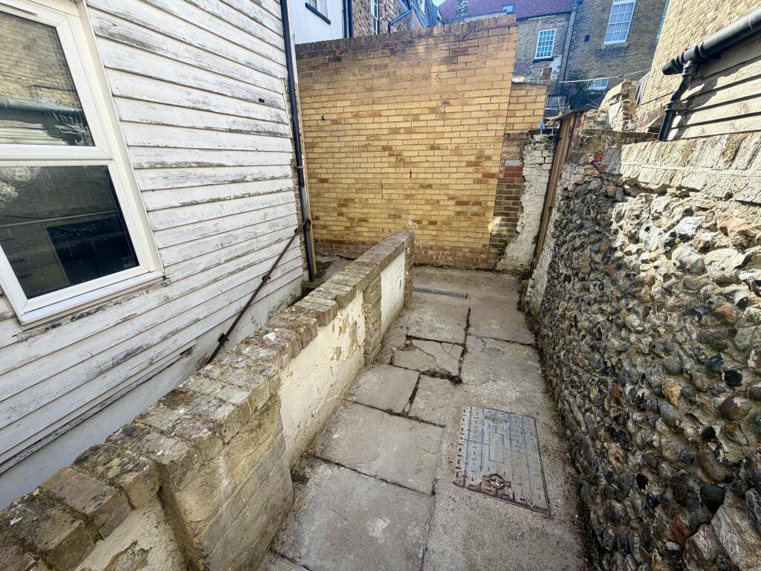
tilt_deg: -21.3
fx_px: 308
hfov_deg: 102.1
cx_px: 380
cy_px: 286
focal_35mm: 14
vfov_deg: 85.7
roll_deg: +0.9
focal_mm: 2.22
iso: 50
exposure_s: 1/340
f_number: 2.2
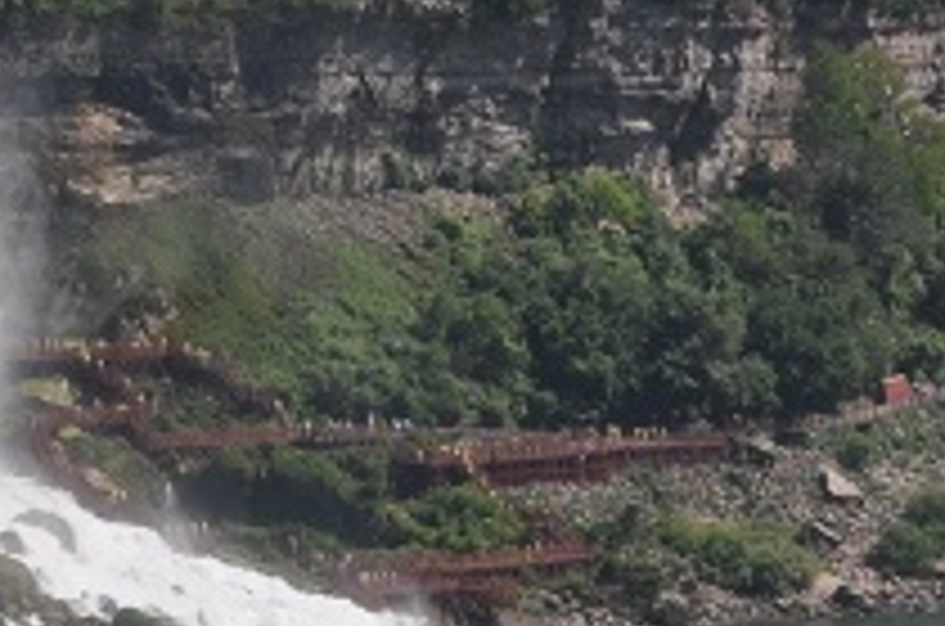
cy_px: 495
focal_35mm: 234
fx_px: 6129
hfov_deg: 8.2
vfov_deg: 5.8
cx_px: -1220
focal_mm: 32
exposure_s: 1/400
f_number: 10
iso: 200
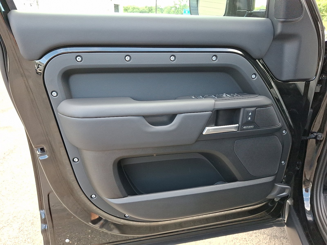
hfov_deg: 69.4
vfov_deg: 54.9
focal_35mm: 25
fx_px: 236
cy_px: 122
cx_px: 164
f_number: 1.8
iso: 71
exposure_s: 1/120
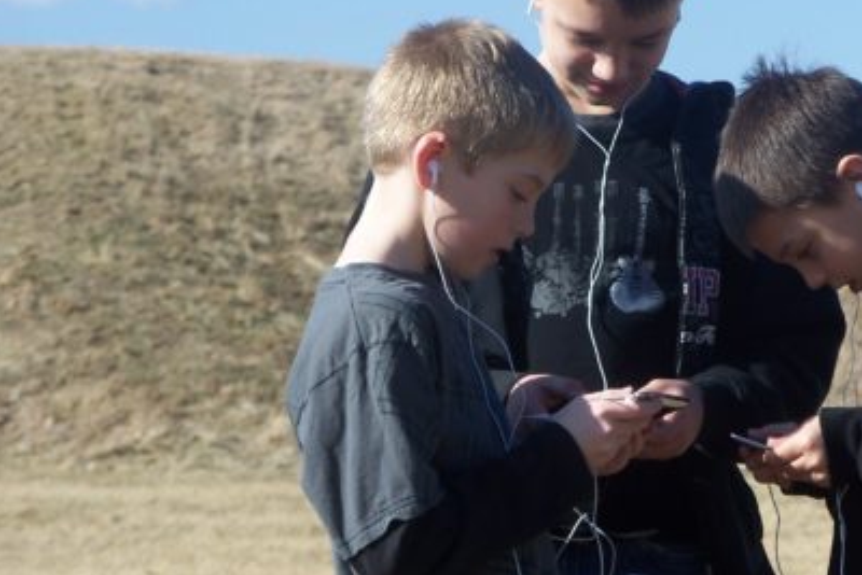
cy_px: 270
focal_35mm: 207
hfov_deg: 9.9
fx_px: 4958
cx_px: 747
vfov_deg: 6.6
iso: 64
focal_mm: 23.9
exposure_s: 1/640
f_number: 3.6
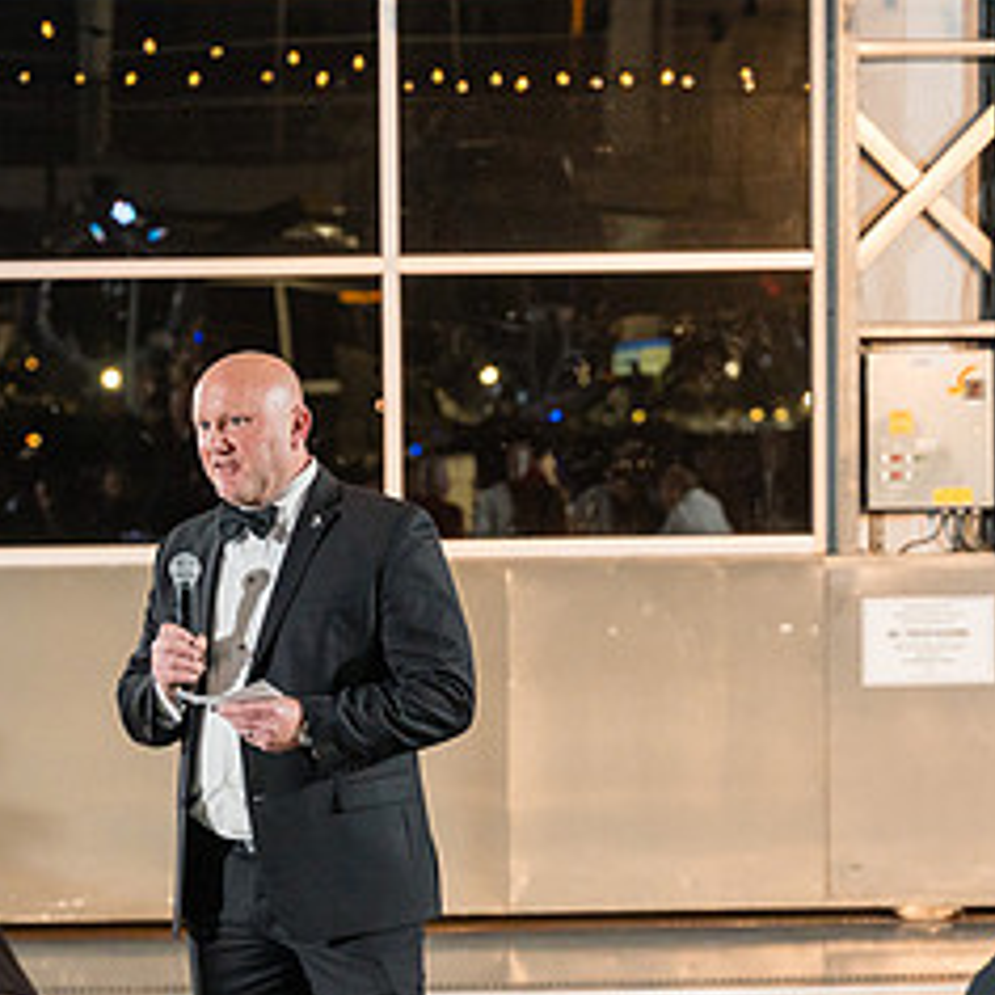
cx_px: 342
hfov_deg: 12.8
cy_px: 698
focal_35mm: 136
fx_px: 4423
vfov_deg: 12.8
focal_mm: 65
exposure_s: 1/250
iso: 2500
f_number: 2.8
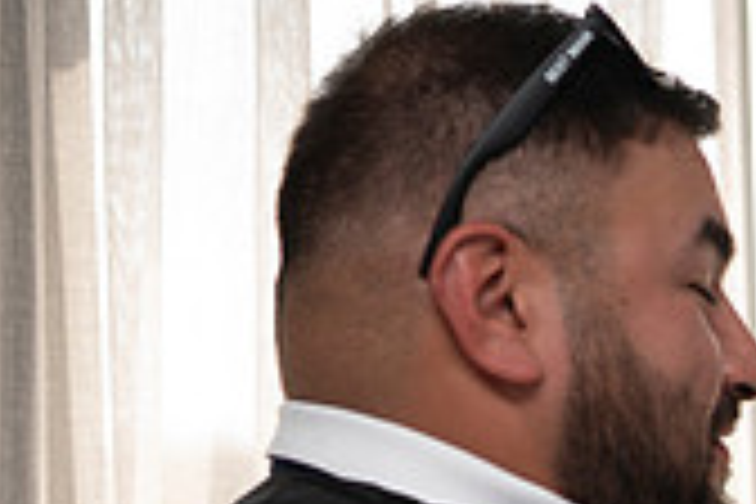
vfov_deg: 7.8
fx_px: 3633
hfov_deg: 11.2
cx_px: 1292
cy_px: 648
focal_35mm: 173
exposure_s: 1/100
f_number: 2.8
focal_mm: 50
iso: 50
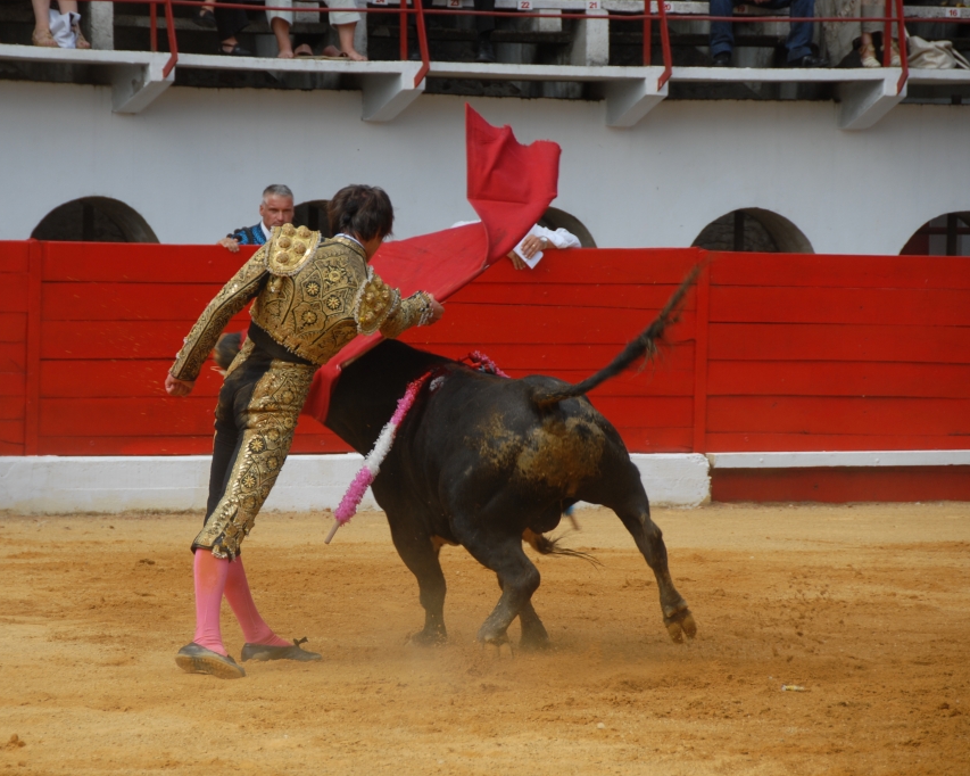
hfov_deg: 8.8
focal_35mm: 220
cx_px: 406
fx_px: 6314
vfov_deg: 7.0
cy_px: 389
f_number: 5.6
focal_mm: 130
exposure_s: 1/250
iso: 125
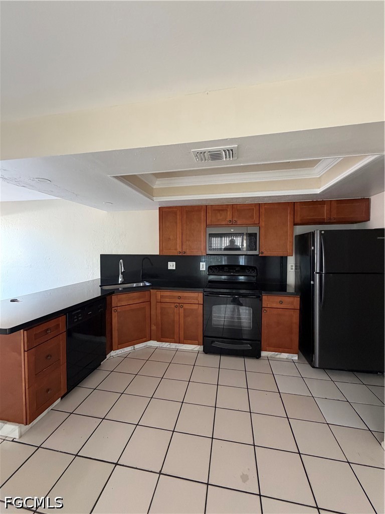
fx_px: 208
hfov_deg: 85.7
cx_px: 192
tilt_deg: -1.2
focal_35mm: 14
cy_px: 257
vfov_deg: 102.1
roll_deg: -1.6
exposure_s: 1/60
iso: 400
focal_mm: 2.22
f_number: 2.2
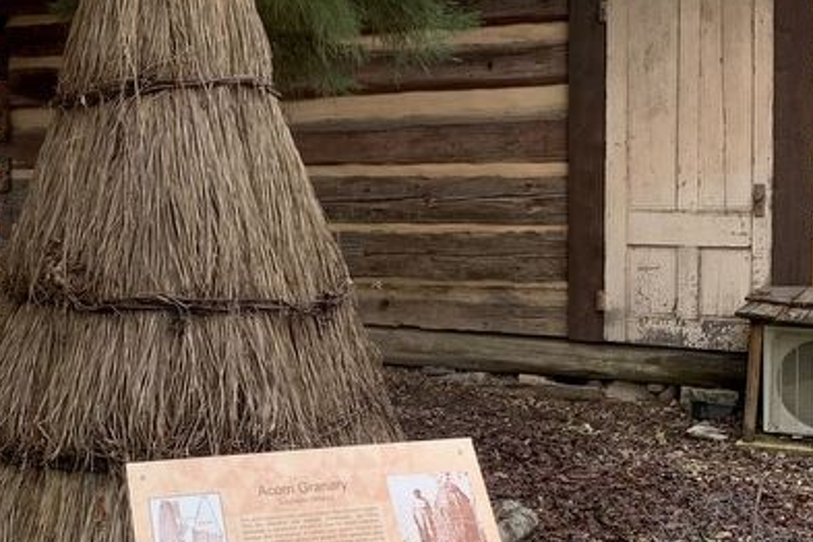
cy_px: 240
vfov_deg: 24.6
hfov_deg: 35.6
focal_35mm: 55
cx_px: 230
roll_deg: +0.7
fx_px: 1242
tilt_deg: -3.0
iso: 25
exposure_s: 1/455
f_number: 1.8
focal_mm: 4.25
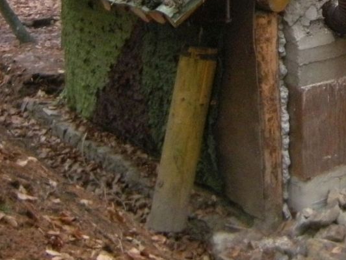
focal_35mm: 79
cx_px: 373
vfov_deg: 18.0
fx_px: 790
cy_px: -30
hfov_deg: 23.3
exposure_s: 1/31.8
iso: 400
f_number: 2.8
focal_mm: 4.7
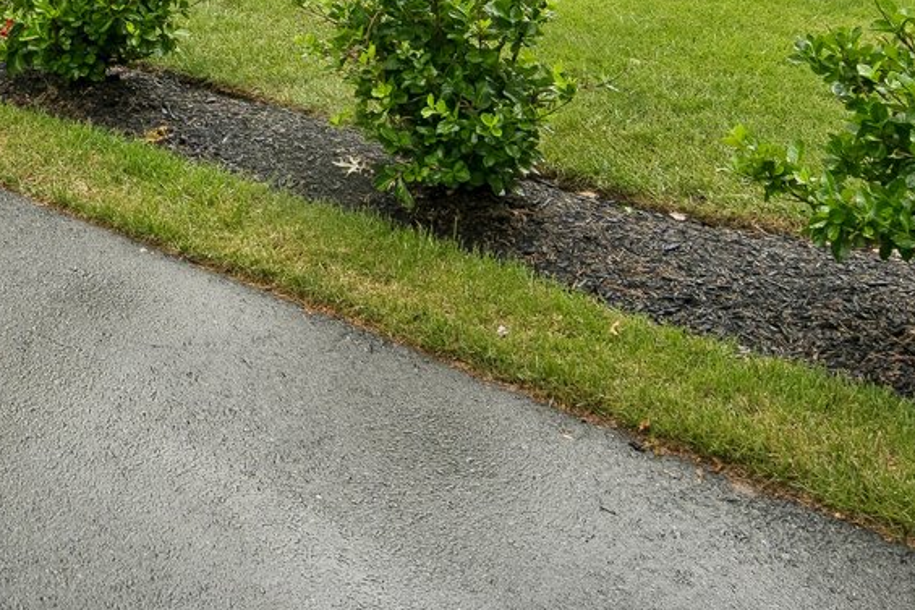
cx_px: -19
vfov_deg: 19.9
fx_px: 1474
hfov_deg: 31.6
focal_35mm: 58
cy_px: -331
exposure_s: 1/200
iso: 640
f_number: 8
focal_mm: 16
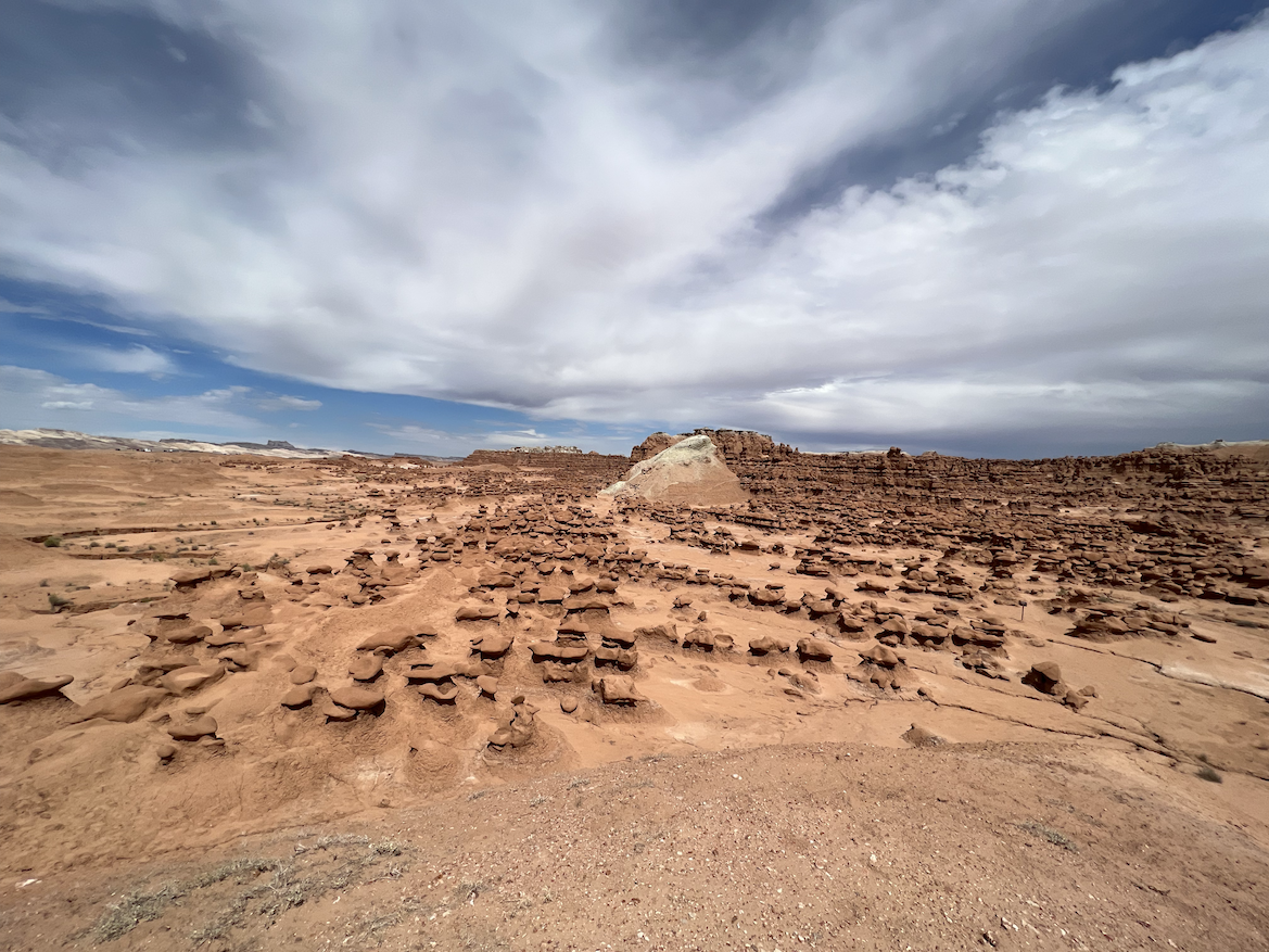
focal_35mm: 13
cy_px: 476
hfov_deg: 106.2
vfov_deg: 89.9
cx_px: 634
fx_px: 477
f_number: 1.8
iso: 40
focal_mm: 1.57
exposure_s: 1/4386
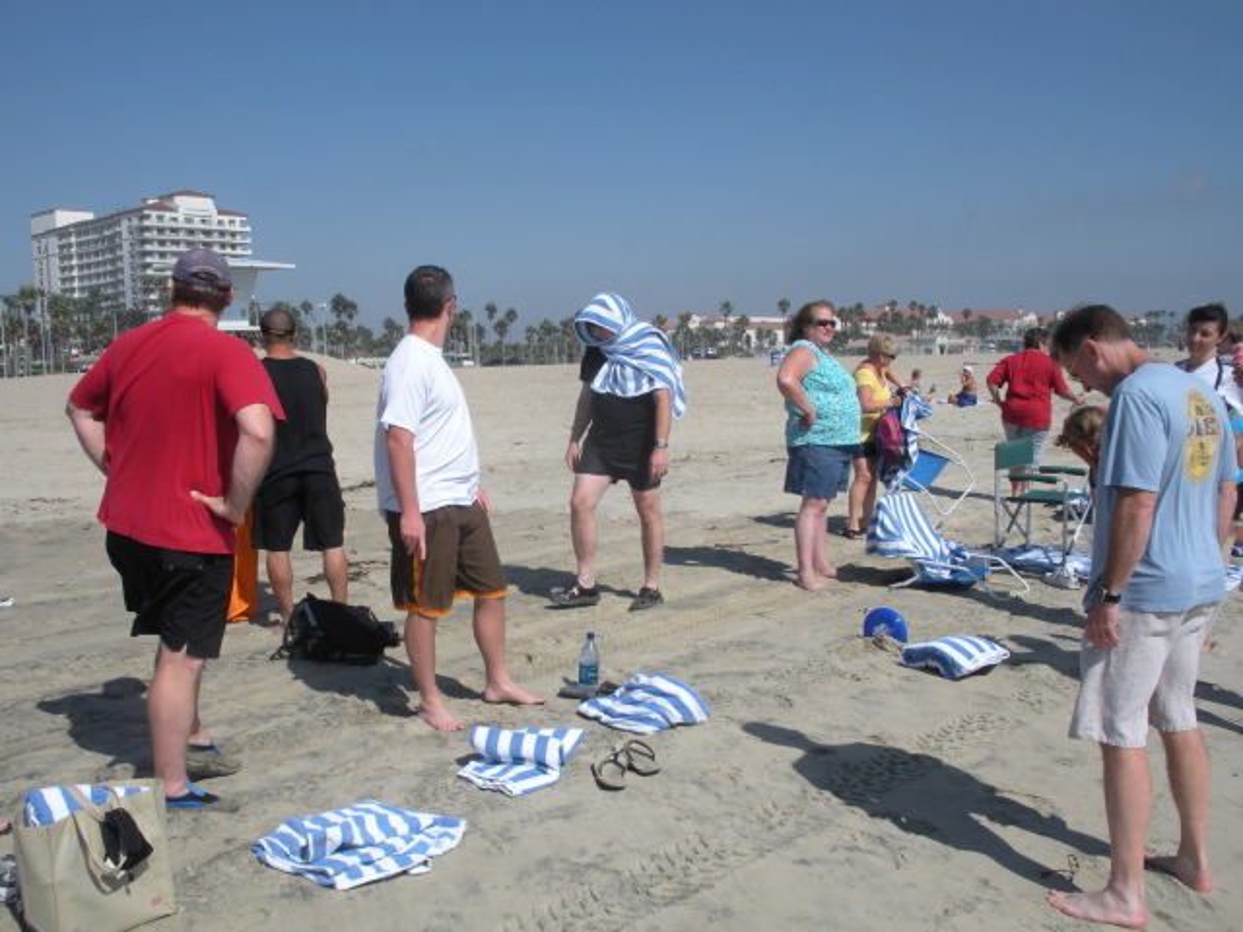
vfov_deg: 39.7
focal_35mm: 36
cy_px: 466
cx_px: 622
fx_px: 1293
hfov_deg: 51.4
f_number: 5.6
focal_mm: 6.3
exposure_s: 1/490
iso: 64
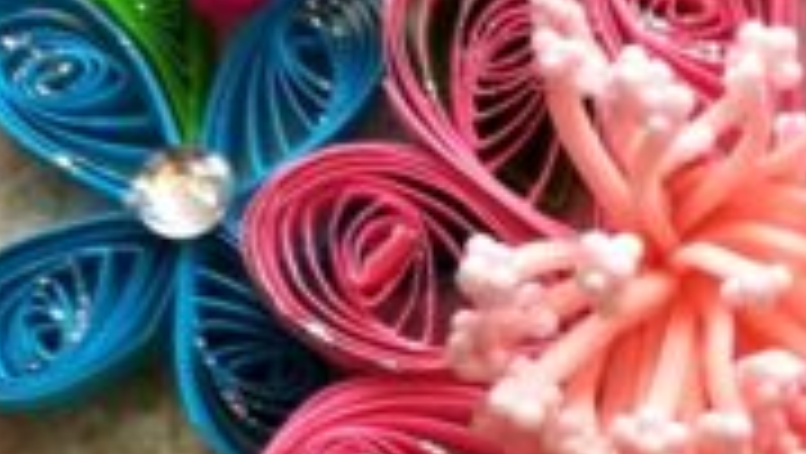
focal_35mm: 95
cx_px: 1027
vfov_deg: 12.6
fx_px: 2032
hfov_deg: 20.6
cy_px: 499
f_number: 2.2
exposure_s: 1/60
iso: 64
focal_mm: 3.83
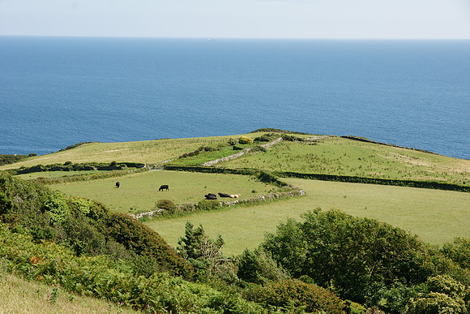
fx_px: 979
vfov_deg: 18.2
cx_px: 235
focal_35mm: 75
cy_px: 157
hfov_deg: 27.0
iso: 200
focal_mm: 50
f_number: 10
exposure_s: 1/200
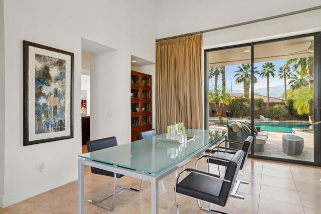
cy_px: 107
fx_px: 187
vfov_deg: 59.5
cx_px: 160
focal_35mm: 21
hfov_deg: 81.2
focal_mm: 21
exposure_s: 1/30
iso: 250
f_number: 8
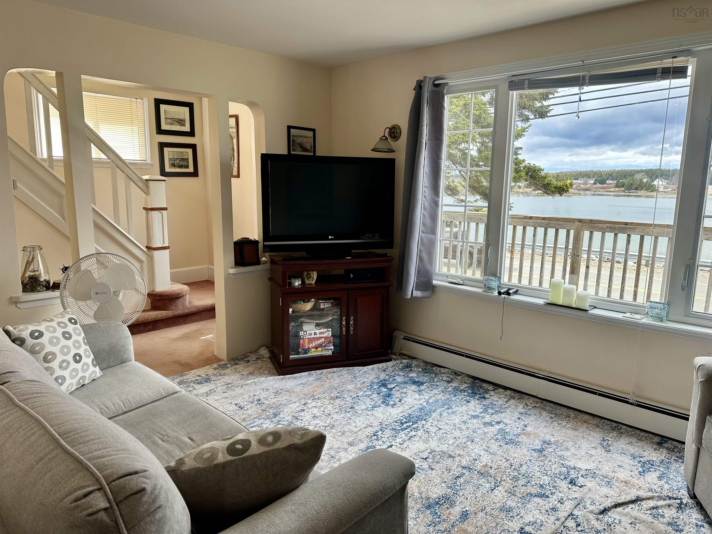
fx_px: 494
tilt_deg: -10.5
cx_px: 356
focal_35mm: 24
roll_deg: -0.8
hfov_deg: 71.6
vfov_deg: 56.8
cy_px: 267
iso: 80
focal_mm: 6.86
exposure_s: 1/254
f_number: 1.78
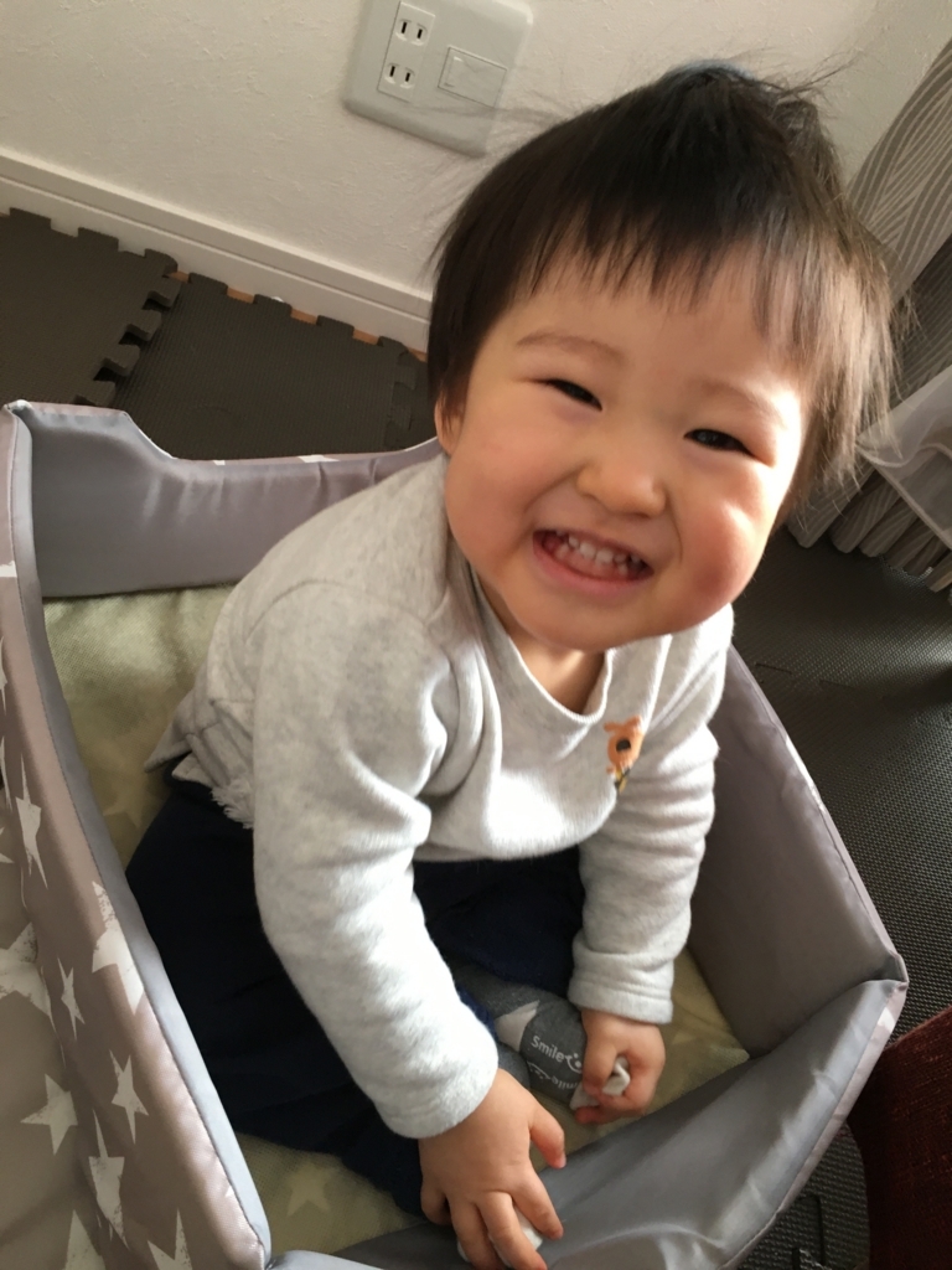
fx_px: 1063
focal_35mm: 29
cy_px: 635
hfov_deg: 48.2
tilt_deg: -45.5
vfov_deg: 61.7
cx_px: 476
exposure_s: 1/30
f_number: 2.2
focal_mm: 4.15
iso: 100
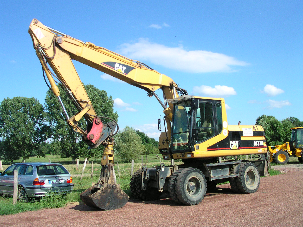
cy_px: 114
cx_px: 152
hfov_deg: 50.1
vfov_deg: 38.7
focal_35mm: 37
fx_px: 324
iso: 141
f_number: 4.5
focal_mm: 5.6
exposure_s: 1/463
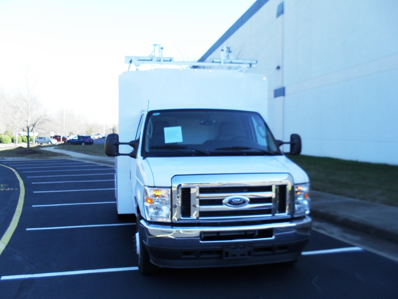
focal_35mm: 36
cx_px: 203
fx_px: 414
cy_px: 148
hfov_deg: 51.4
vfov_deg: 39.7
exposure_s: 1/250
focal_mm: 6.3
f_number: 3.2
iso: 100
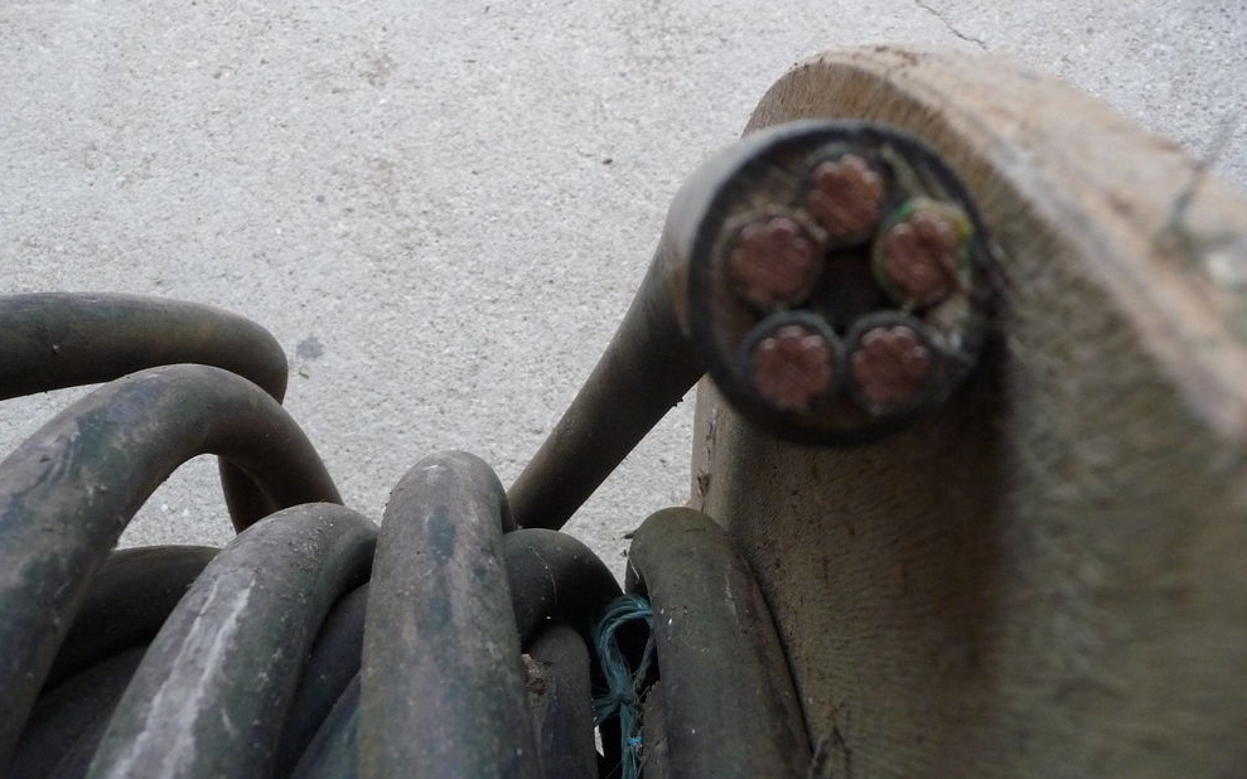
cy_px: 382
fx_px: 1019
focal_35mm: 30
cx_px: 627
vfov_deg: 41.8
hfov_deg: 62.9
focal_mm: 4.7
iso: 400
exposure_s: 1/15
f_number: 3.3
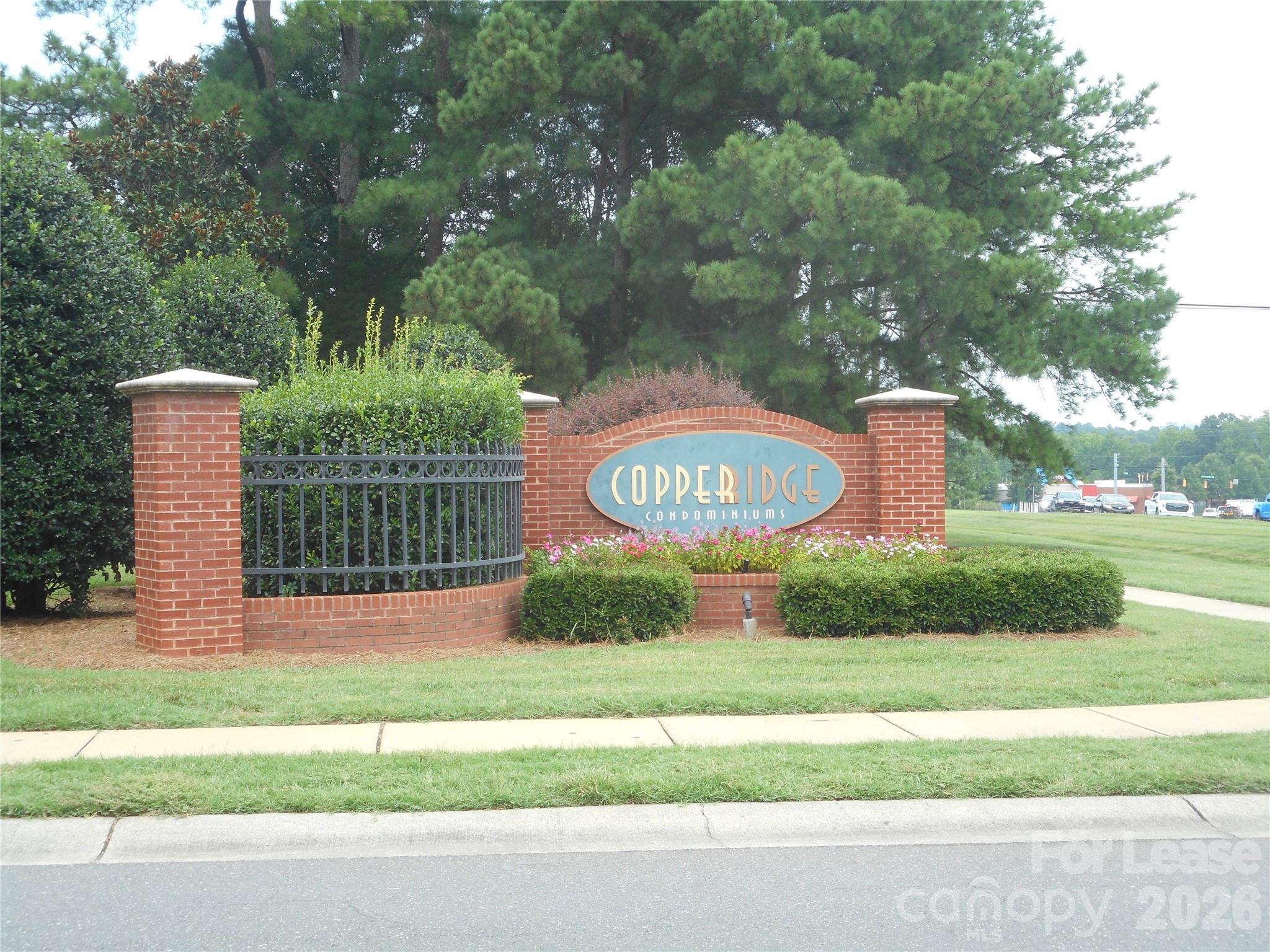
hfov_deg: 37.5
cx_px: 635
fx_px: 1871
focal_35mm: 51
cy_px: 476
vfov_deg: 28.6
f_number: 4.9
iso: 80
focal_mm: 9.1
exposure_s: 1/80
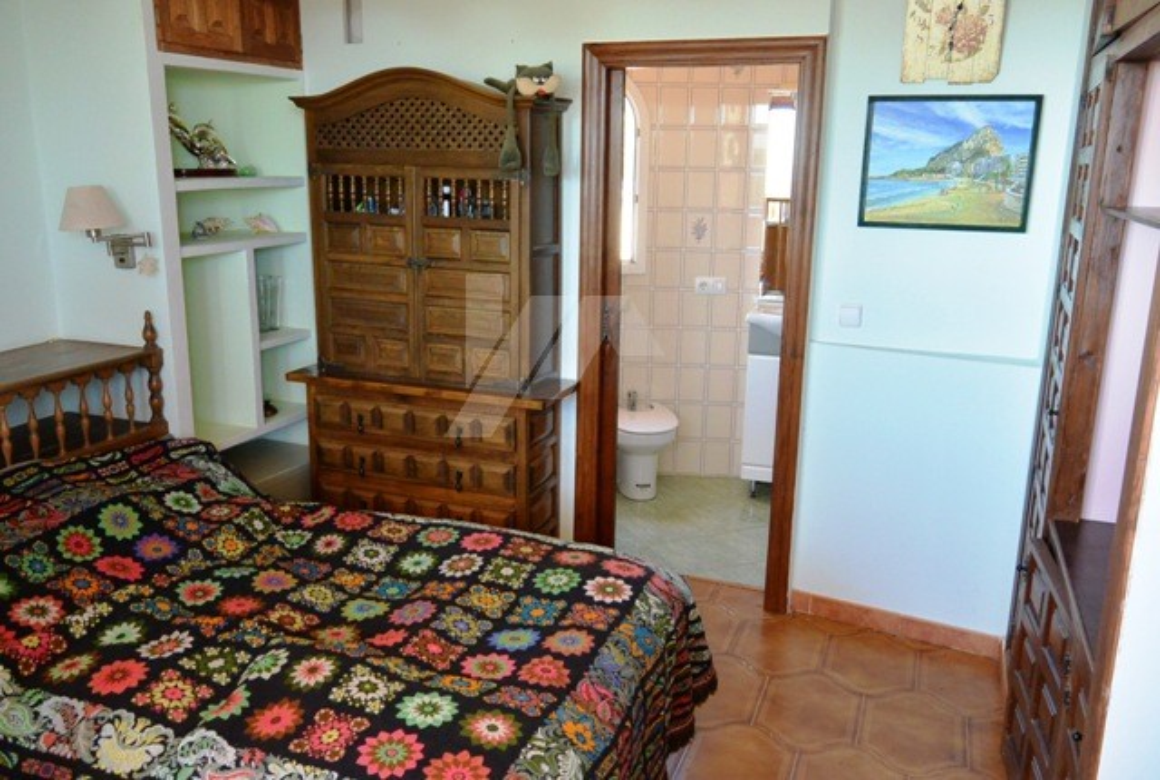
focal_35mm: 29
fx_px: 937
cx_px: 580
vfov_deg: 45.2
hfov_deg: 63.5
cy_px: 390
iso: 800
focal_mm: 11
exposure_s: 1/80
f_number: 3.5
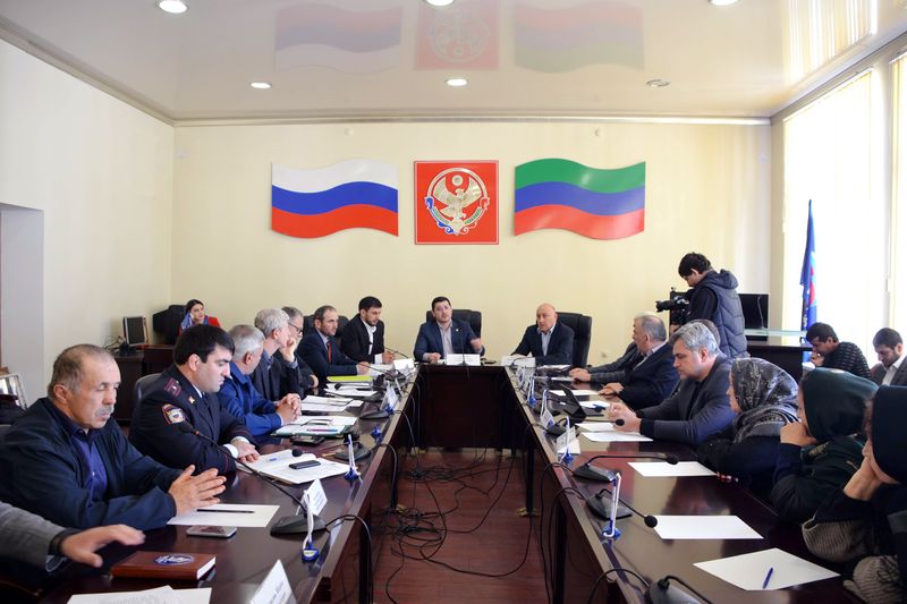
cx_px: 454
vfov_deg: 47.9
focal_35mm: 27
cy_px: 302
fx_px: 680
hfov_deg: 67.4
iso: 400
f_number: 3.5
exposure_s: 1/30
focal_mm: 18
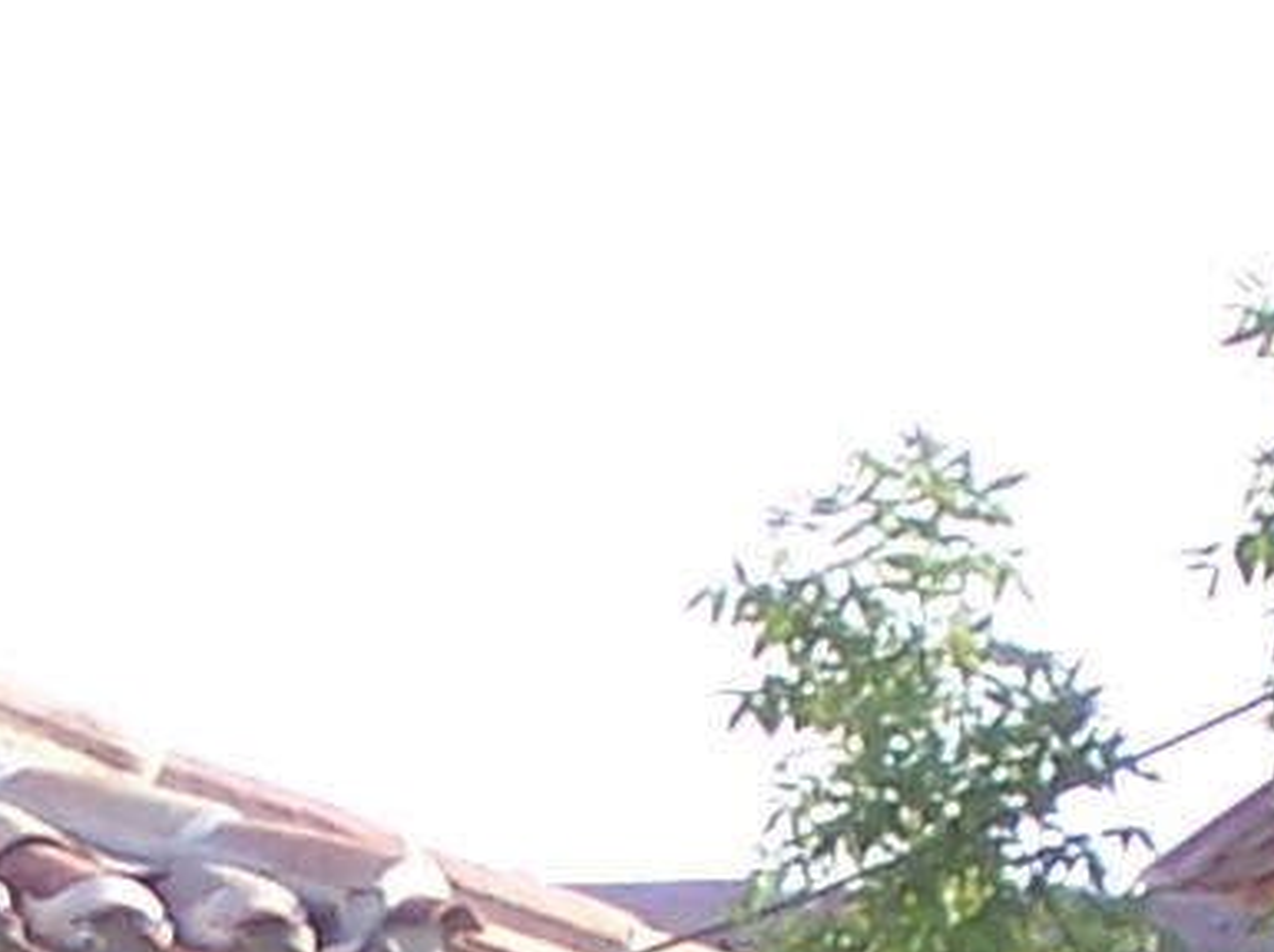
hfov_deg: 3.2
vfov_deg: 2.4
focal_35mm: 611
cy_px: 2314
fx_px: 22466
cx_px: 361
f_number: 4.6
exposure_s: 1/180
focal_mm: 16.8
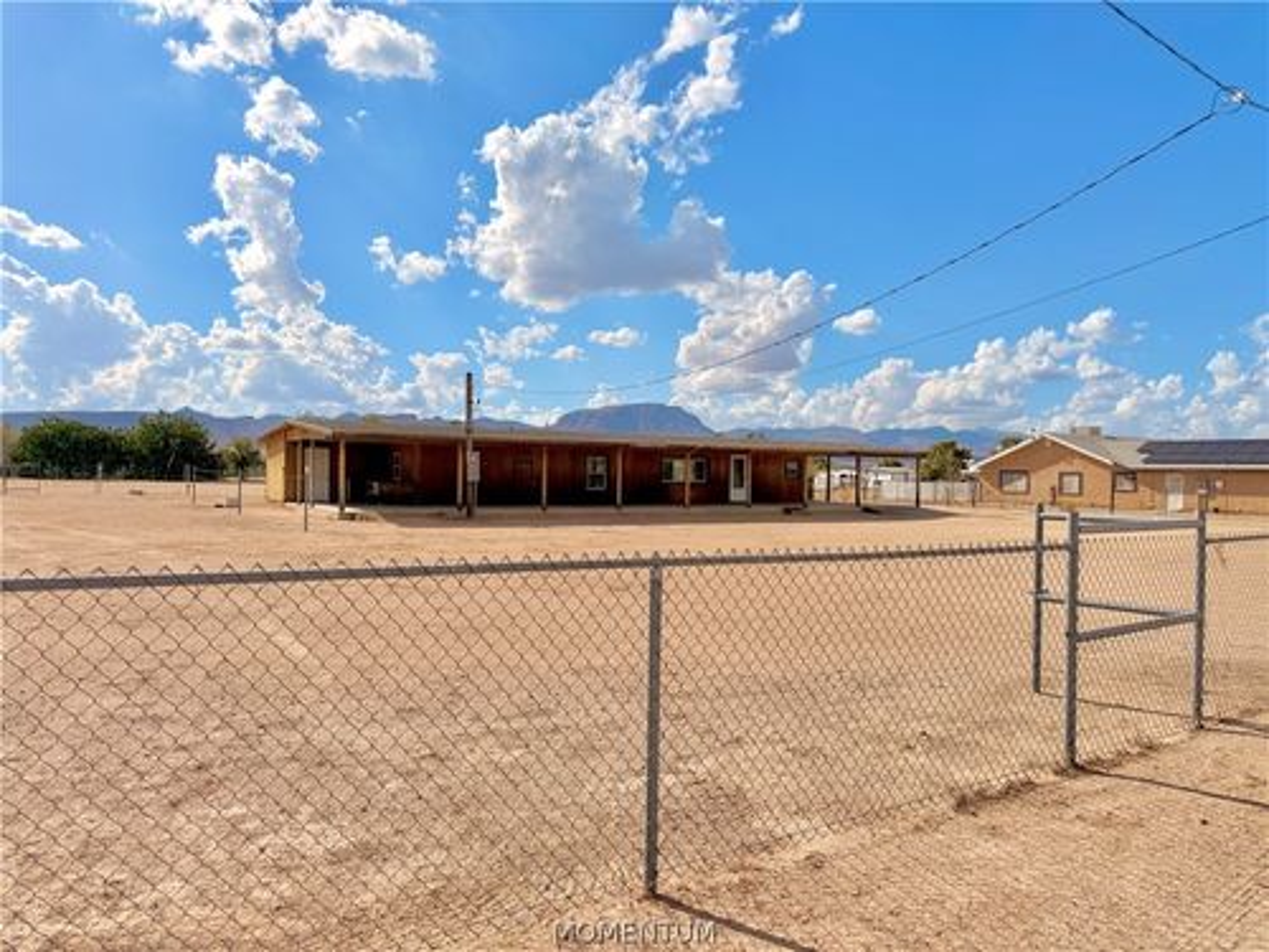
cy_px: 476
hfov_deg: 71.6
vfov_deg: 56.8
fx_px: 880
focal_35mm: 24
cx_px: 634
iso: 80
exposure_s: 1/10309
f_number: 1.78
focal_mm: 6.76
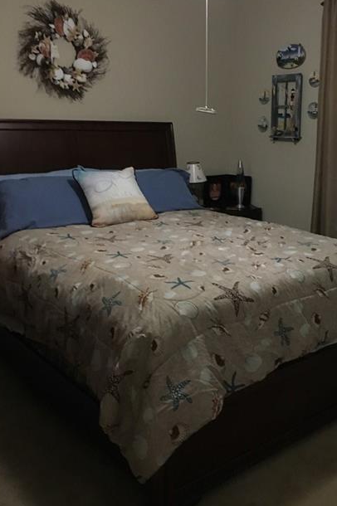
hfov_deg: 34.6
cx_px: 232
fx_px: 534
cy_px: 244
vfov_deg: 50.7
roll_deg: -1.4
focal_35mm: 38
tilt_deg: -12.7
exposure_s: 1/15
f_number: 2.2
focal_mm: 4.15
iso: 400
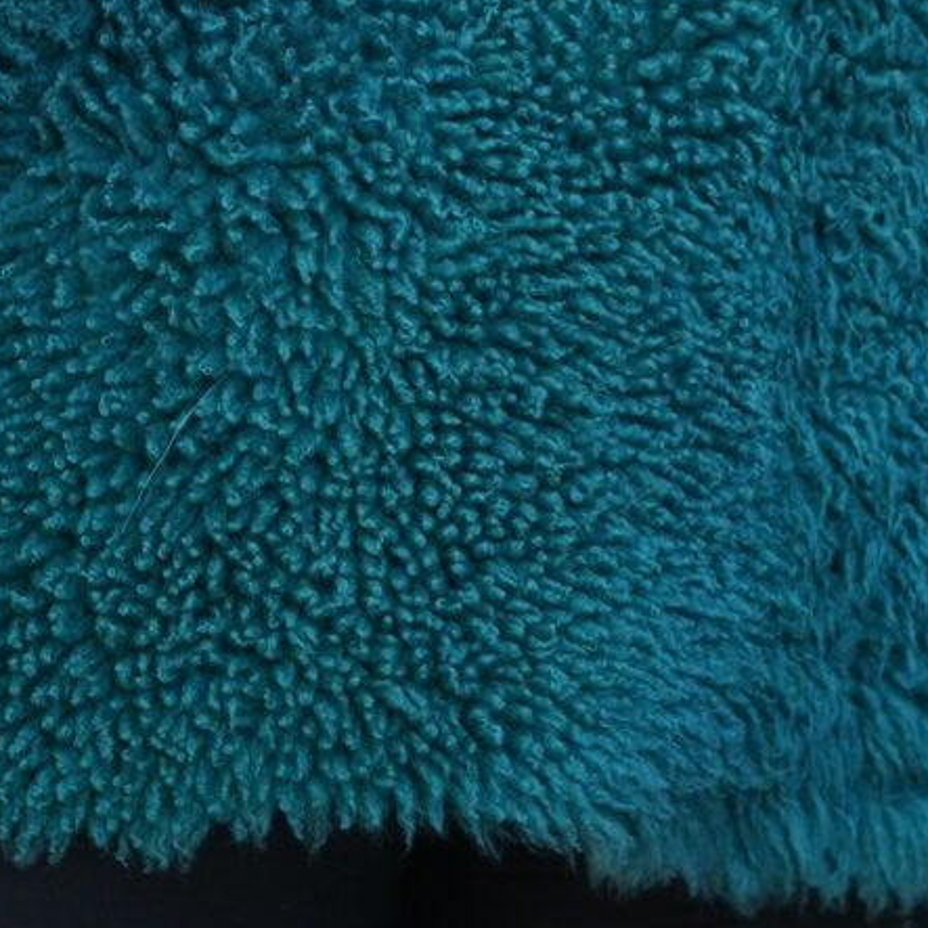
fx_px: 17410
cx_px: 493
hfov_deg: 3.1
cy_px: -758
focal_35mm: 574
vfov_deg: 3.0
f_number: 2.8
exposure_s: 1/320
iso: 320
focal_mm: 117
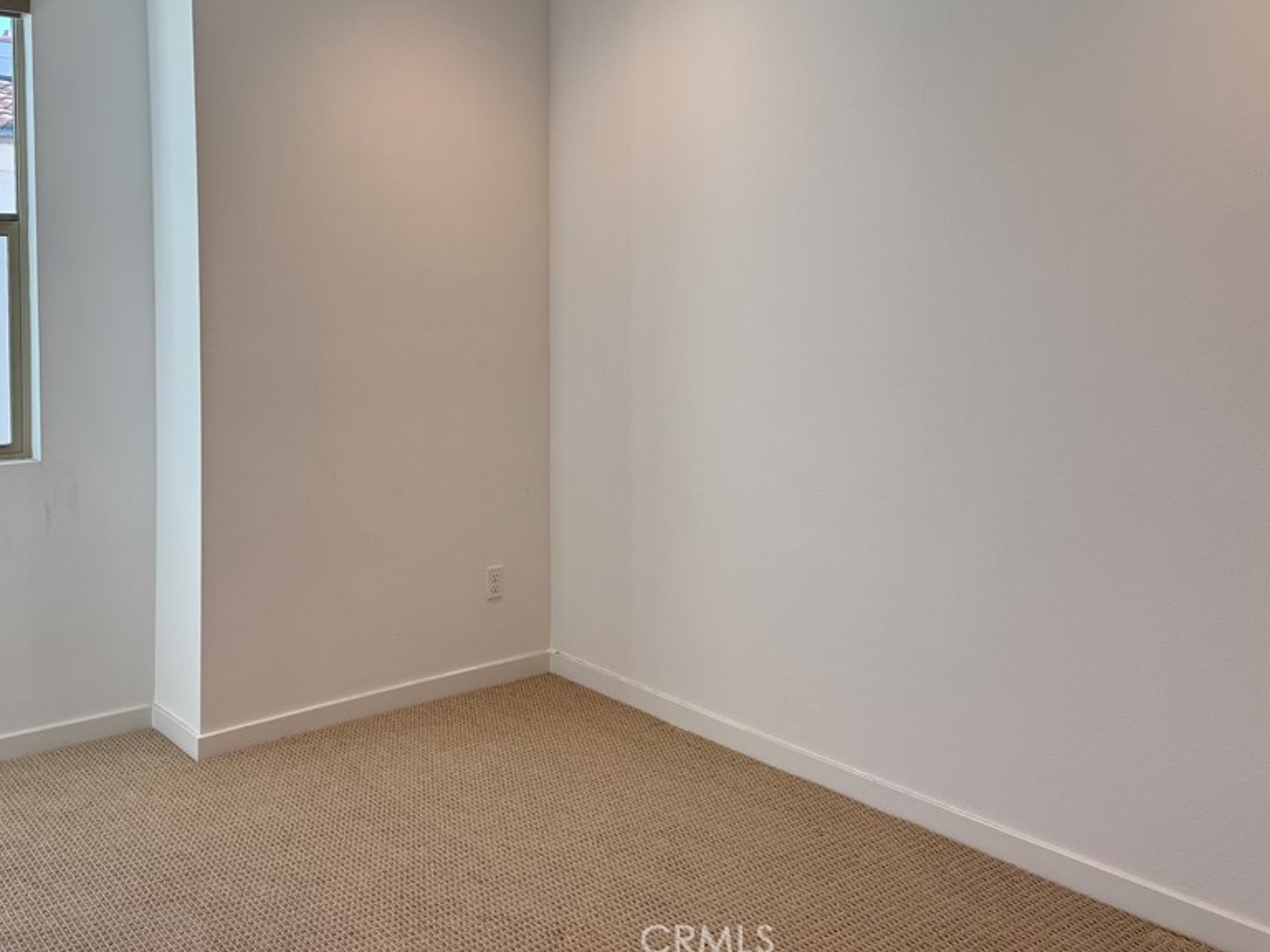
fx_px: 1174
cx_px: 455
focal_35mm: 32
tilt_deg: -1.7
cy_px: 329
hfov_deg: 55.9
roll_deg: +0.2
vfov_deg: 43.6
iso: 80
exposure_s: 1/172
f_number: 1.78
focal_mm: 6.76
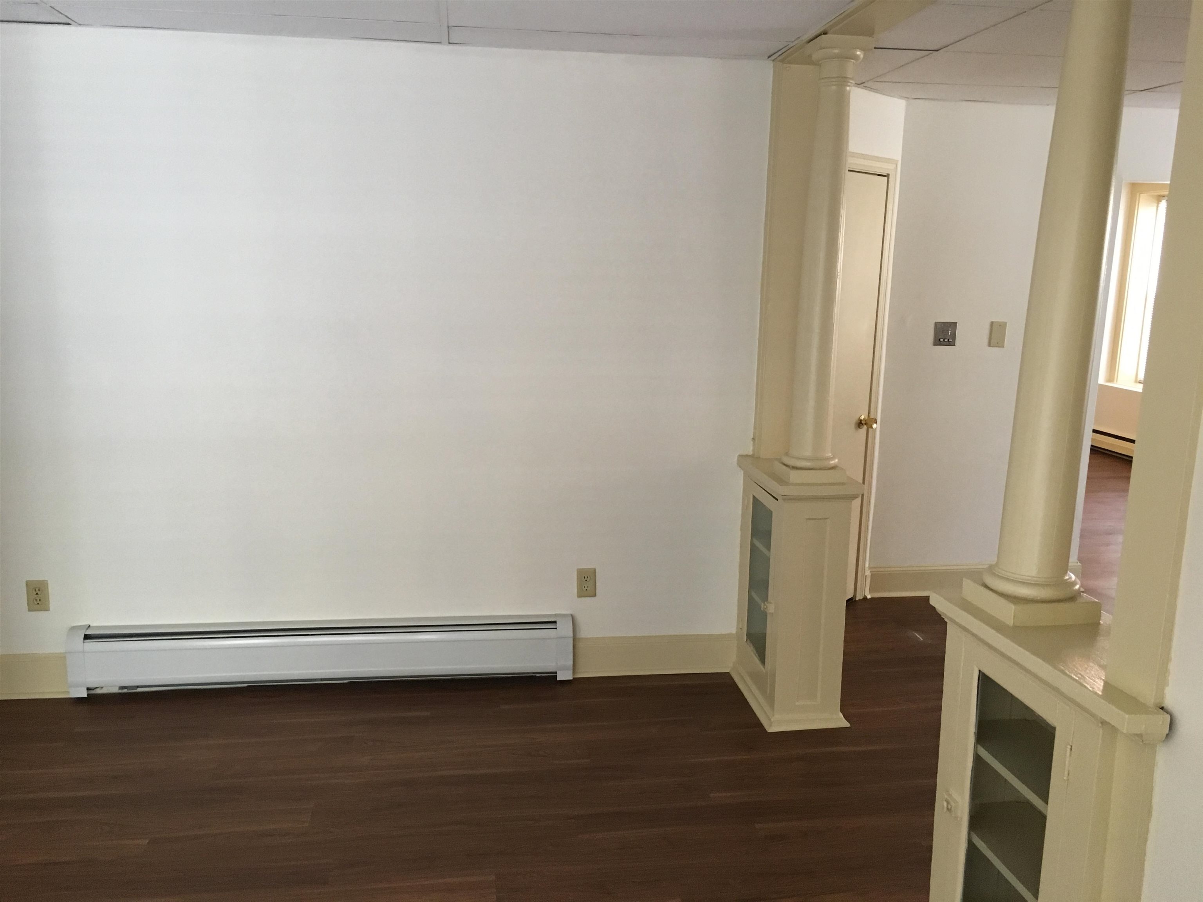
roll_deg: -0.9
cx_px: 602
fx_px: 1008
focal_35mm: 29
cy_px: 451
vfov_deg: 48.2
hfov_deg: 61.7
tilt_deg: -11.4
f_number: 2.2
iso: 125
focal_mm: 4.15
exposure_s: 1/30
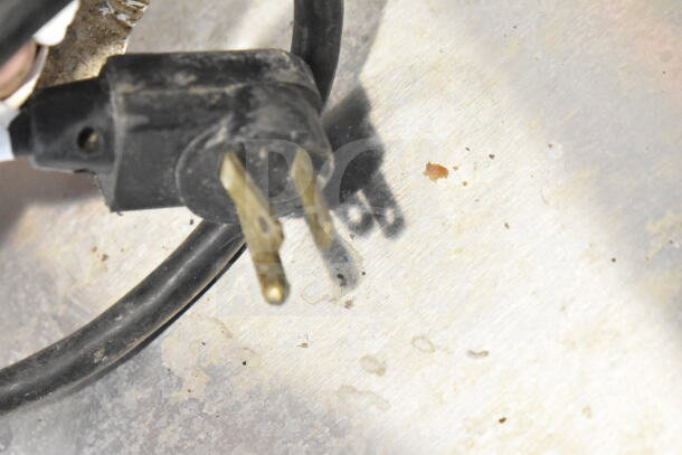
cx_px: 341
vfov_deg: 16.6
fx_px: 1563
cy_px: 228
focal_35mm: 82
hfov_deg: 24.6
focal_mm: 55
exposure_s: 1/100
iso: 11400
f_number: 5.6
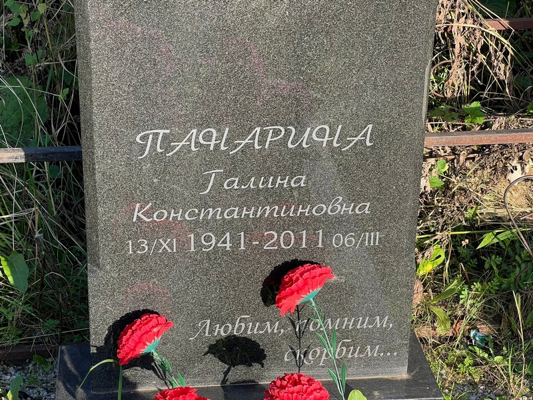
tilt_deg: -27.9
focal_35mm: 77
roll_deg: -1.5
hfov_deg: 25.3
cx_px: 266
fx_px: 1186
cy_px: 200
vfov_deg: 19.1
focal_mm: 9
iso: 32
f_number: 2.8
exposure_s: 1/172
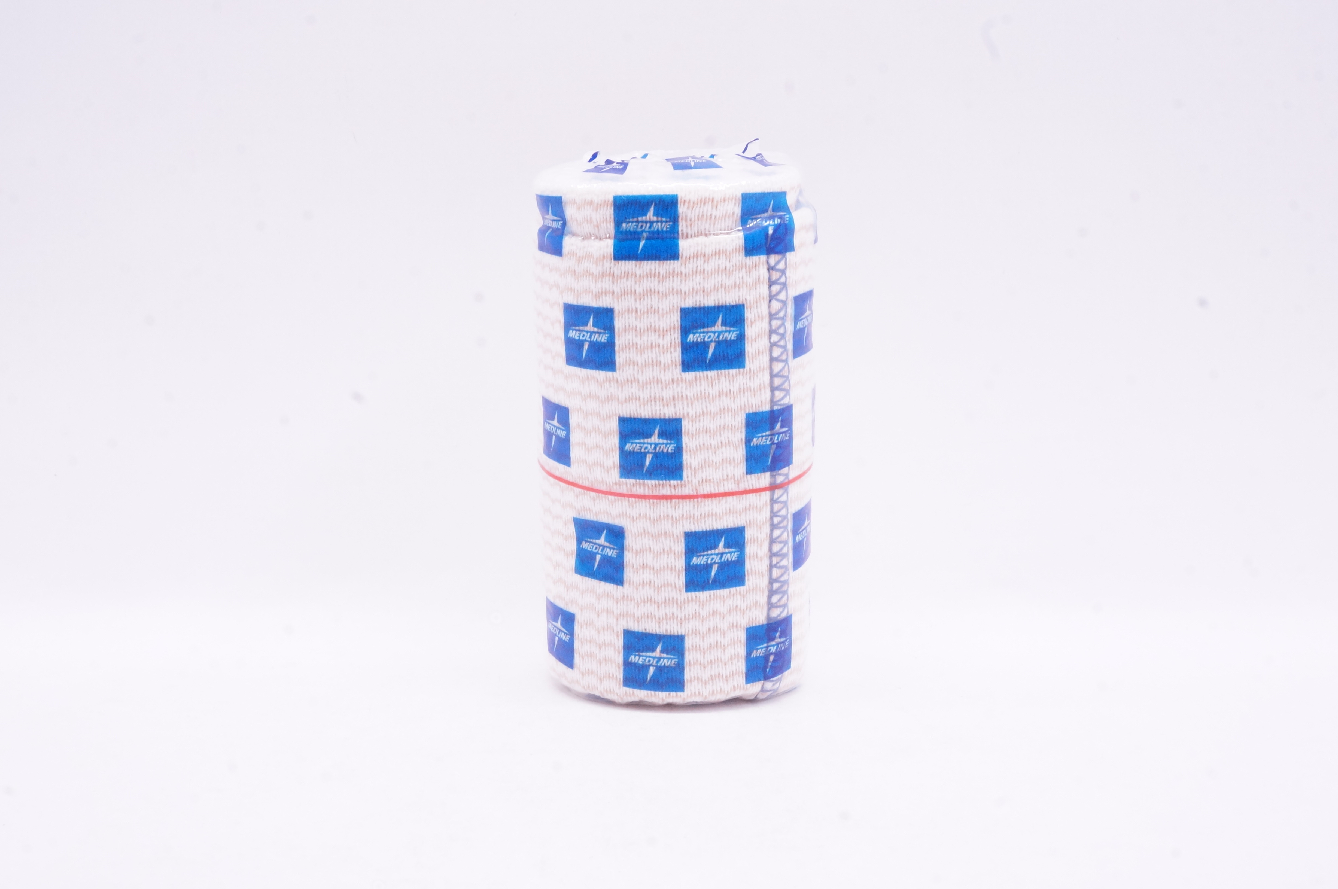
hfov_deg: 40.0
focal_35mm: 50
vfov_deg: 27.2
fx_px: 1838
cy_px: 444
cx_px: 669
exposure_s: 1/20
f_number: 18
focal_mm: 33
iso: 1600
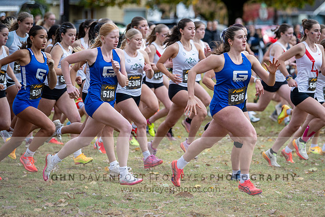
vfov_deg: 7.6
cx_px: 200
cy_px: 100
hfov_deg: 11.4
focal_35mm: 180
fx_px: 1625
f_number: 2.8
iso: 200
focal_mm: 140
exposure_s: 1/1000
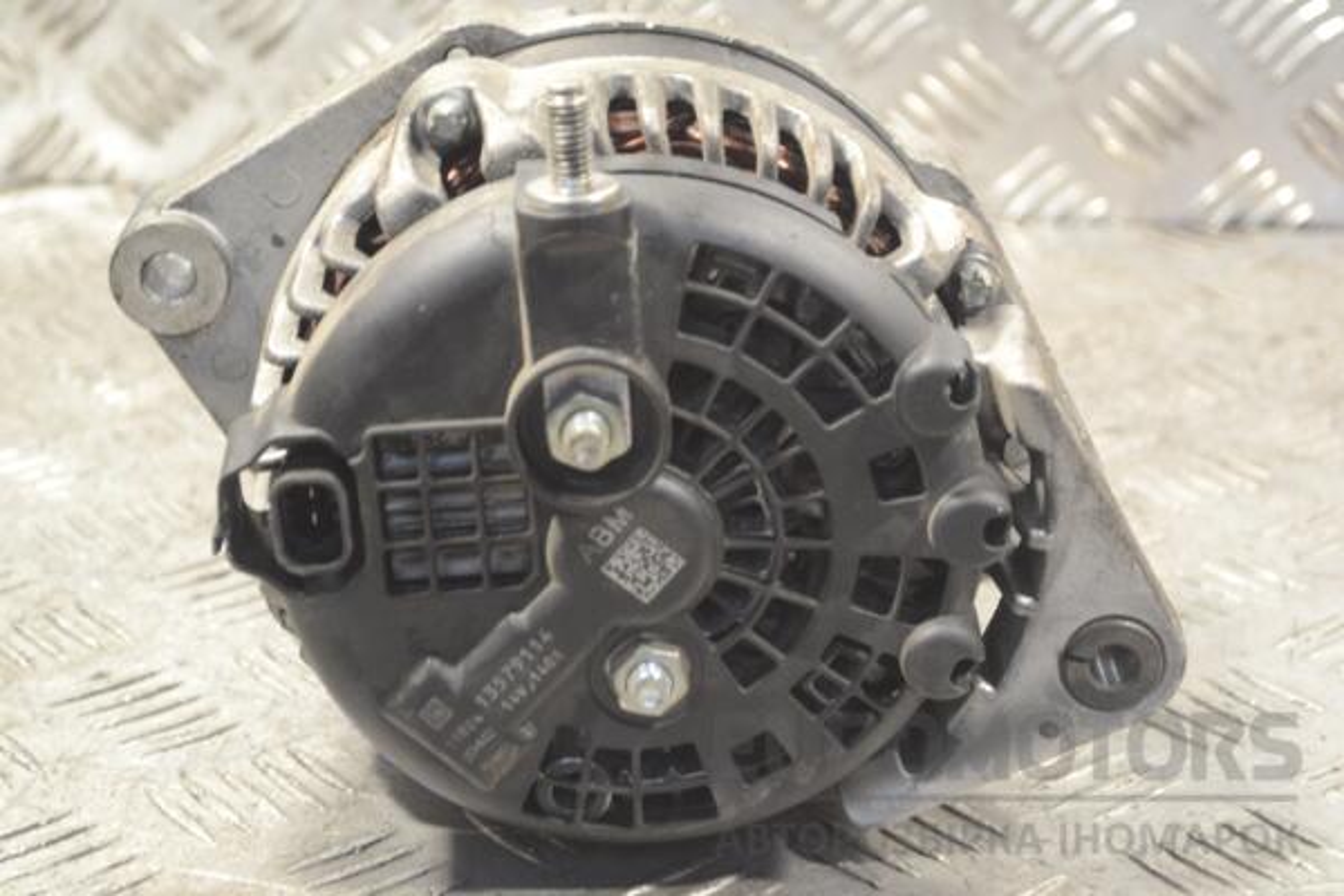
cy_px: 448
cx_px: 672
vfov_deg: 16.6
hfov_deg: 24.6
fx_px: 3080
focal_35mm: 82
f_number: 5.6
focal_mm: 55
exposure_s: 1/30
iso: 1000
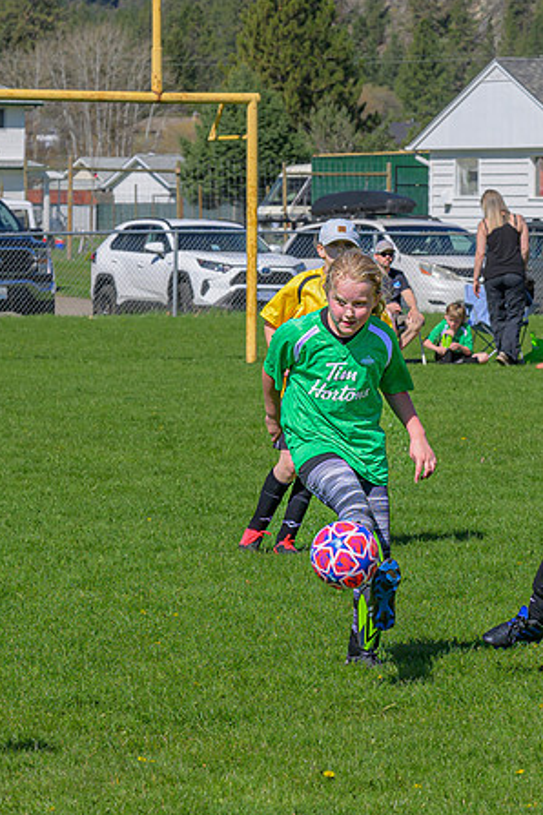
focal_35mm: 210
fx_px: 4751
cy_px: 464
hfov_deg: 6.5
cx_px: 492
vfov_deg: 9.8
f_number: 6.3
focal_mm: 70
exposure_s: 1/500
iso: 160
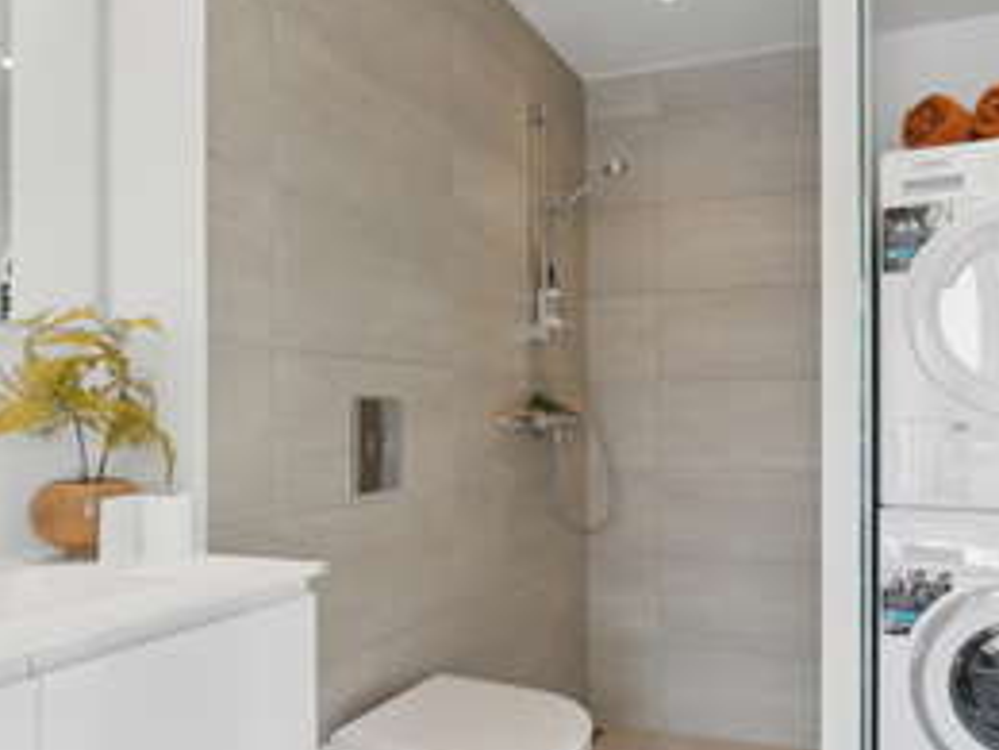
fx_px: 808
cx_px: 615
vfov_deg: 49.6
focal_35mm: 28
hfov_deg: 62.7
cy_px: 427
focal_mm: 12
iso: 200
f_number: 8
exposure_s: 1/30
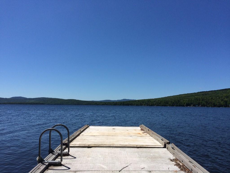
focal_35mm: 29
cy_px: 86
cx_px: 115
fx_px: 193
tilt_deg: +3.6
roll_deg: -1.3
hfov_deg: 61.7
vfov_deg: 48.2
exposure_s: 1/4566
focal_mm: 4.15
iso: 32
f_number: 2.2
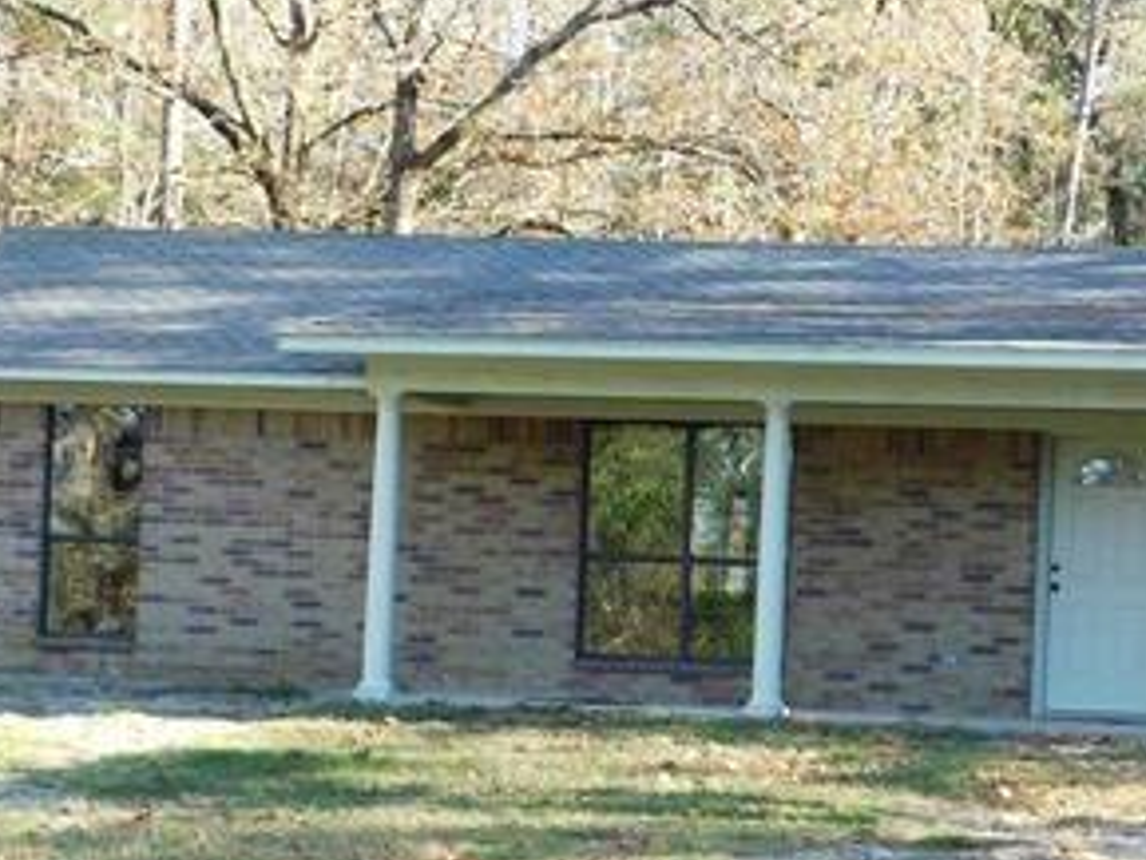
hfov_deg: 17.3
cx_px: 924
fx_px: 3743
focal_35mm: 113
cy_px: 670
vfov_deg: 13.1
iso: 125
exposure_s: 1/125
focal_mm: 9
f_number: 3.8
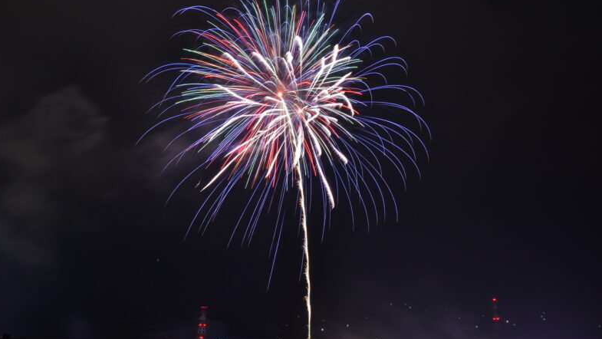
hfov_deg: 61.0
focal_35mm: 32
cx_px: 302
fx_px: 511
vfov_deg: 36.7
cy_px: 160
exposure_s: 7.4
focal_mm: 20
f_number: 11
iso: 100
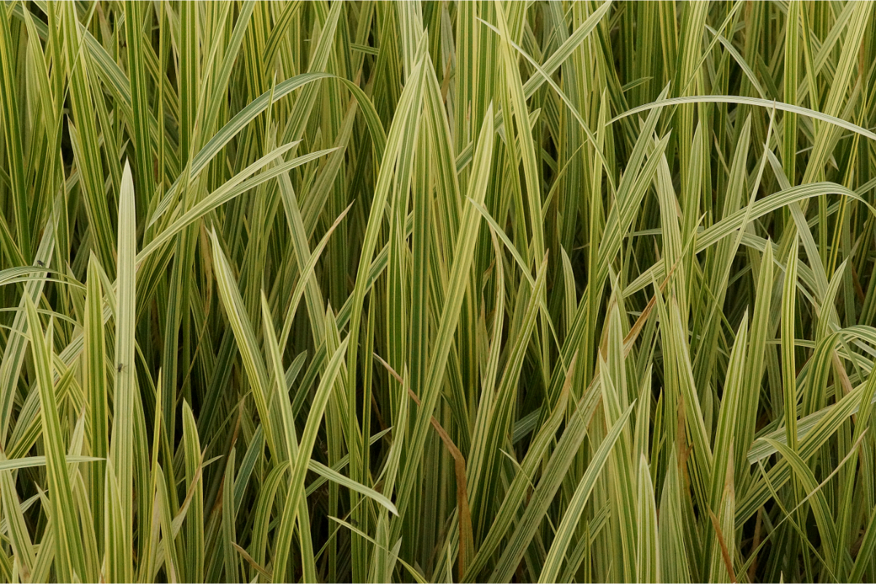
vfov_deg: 9.1
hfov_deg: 13.7
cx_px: 438
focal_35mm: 150
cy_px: 292
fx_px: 3650
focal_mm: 100
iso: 3200
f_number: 13
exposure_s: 1/125
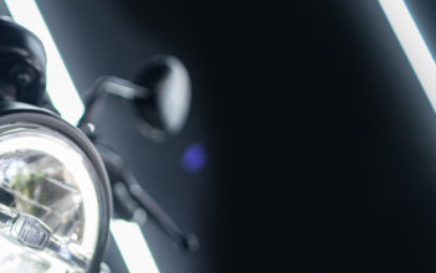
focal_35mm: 78
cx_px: -19
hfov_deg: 25.0
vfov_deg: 16.6
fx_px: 928
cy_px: 216
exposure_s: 1/320
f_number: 1.4
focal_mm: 35
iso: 250
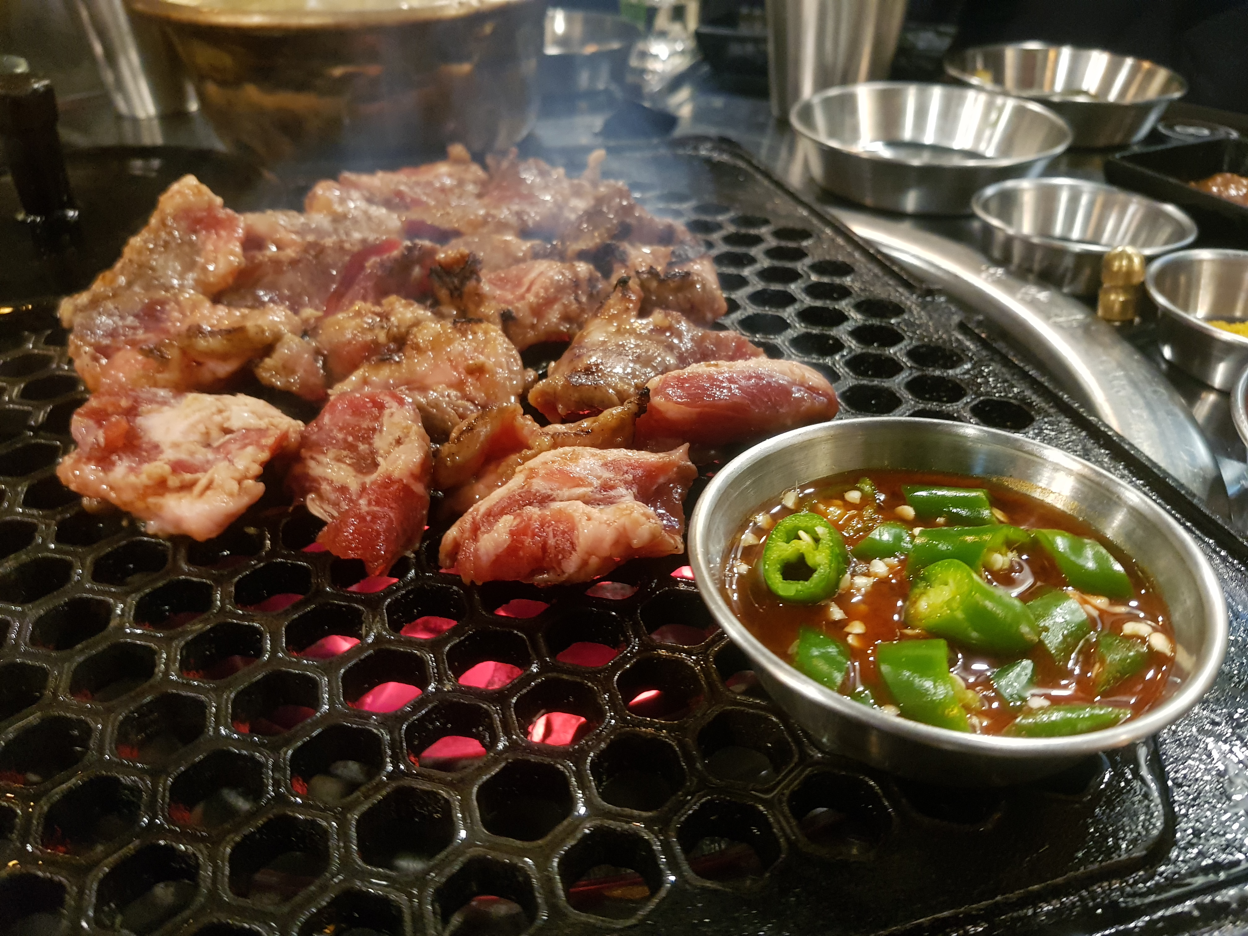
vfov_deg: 53.1
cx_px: 624
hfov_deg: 67.3
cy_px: 468
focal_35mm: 26
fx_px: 937
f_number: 1.7
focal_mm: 4.3
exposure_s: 1/11
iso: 250
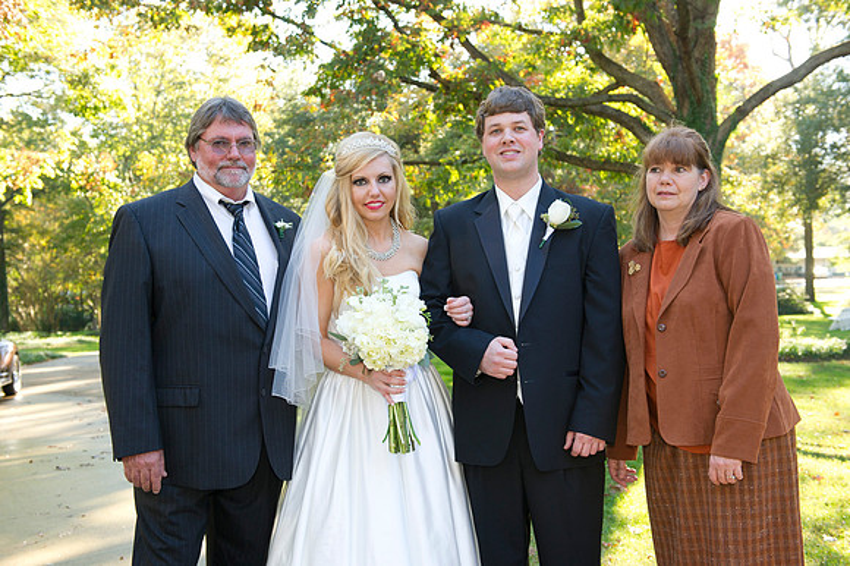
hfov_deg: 46.4
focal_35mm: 42
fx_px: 991
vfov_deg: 31.9
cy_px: 283
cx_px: 425
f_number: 5.6
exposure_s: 1/125
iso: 500
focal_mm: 42
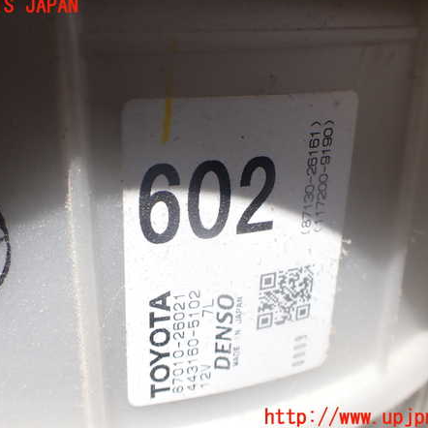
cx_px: 193
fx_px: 504
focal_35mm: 36
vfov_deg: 46.0
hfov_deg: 46.0
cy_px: 212
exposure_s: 1/320
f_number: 3.2
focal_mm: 5.4
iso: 100
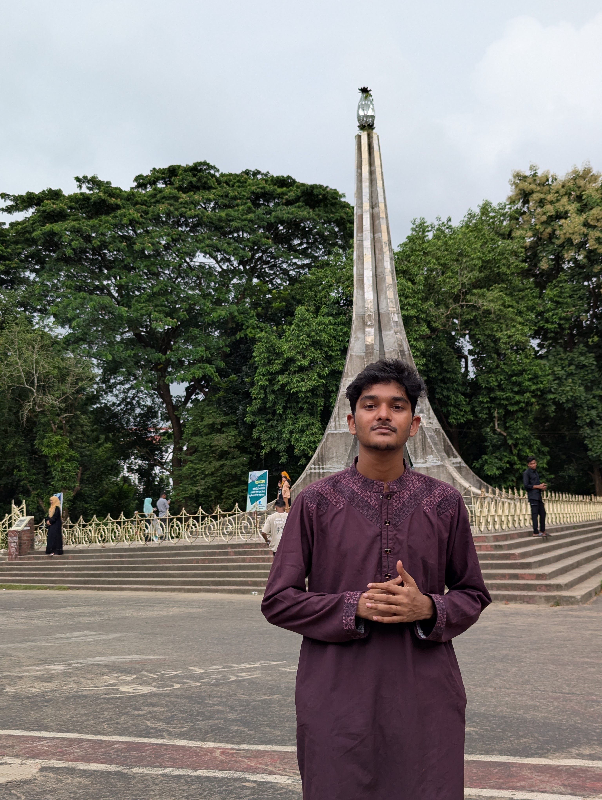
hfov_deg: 30.3
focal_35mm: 48
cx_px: 301
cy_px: 400
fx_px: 1110
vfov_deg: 39.6
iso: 45
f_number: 1.85
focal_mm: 6.81
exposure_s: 1/200
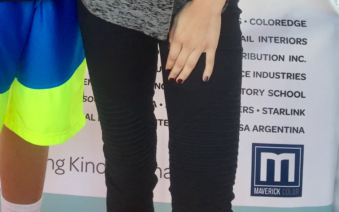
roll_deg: -1.0
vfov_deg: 15.5
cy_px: -148
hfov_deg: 27.3
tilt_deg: -6.3
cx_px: 64
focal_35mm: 74
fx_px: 684
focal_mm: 4.15
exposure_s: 1/120
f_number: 2.2
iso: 50
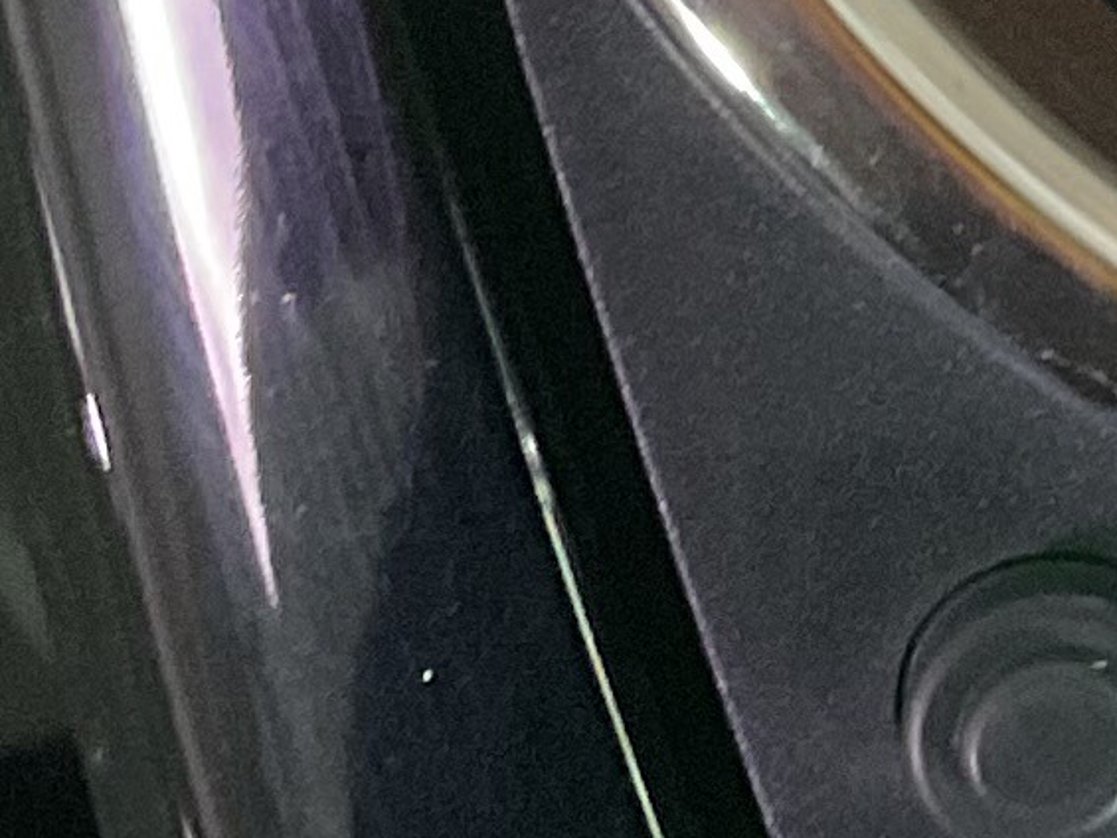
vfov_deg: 7.1
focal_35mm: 207
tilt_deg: -70.4
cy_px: -468
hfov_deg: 9.1
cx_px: 2024
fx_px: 6681
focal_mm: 3
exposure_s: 1/40
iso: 200
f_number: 1.8
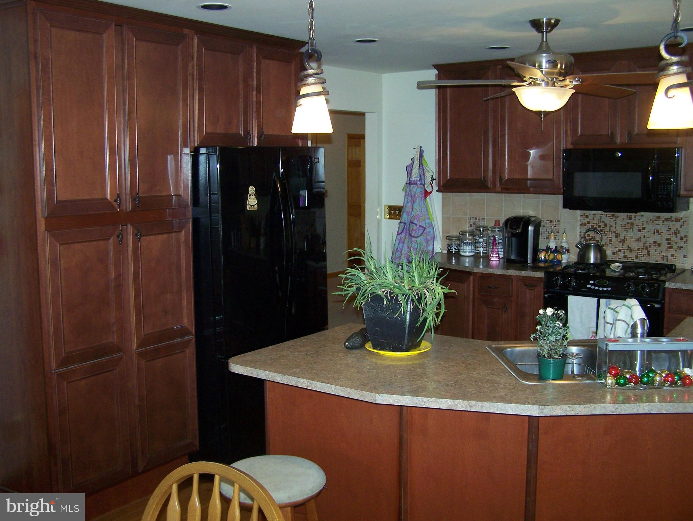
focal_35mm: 38
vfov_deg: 37.8
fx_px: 761
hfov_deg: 48.9
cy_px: 260
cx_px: 346
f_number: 2.8
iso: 160
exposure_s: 1/60
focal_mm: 6.3
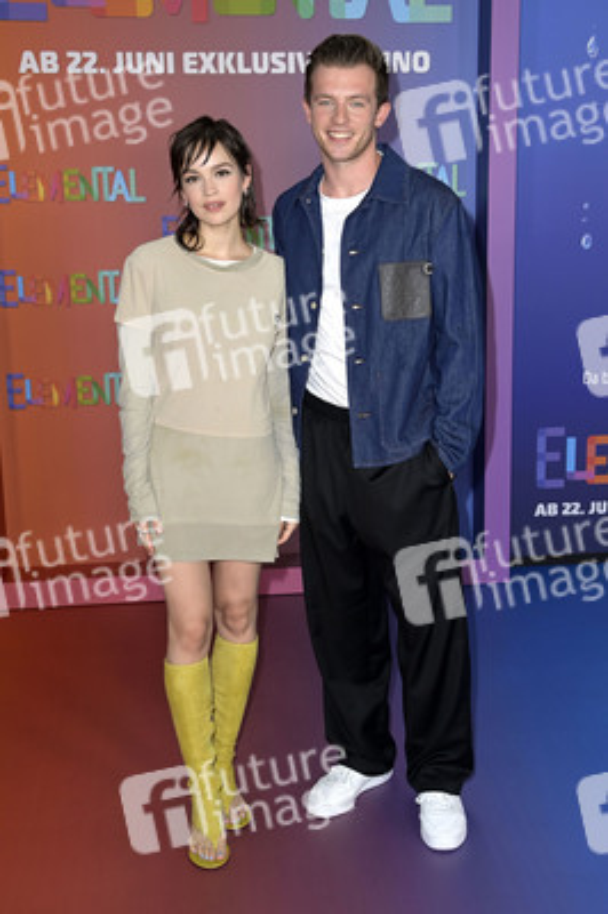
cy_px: 457
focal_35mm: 45
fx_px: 1142
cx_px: 304
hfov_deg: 29.8
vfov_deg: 43.6
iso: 800
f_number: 5.6
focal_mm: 45
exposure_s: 1/250
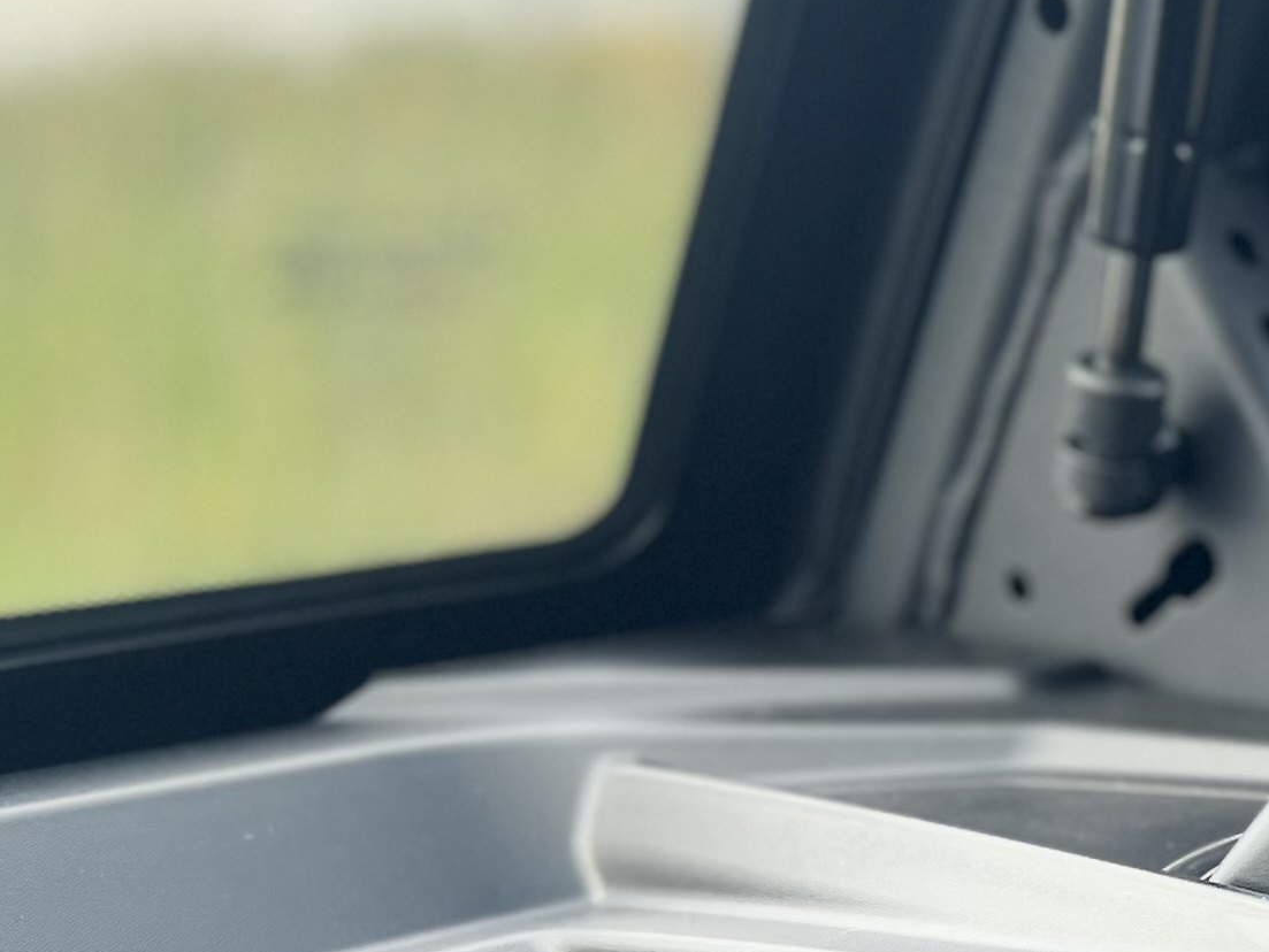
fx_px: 3484
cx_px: 1970
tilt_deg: -14.7
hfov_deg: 18.1
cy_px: 942
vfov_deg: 15.3
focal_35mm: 95
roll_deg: +5.1
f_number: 1.5
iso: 64
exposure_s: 1/144
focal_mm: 5.7
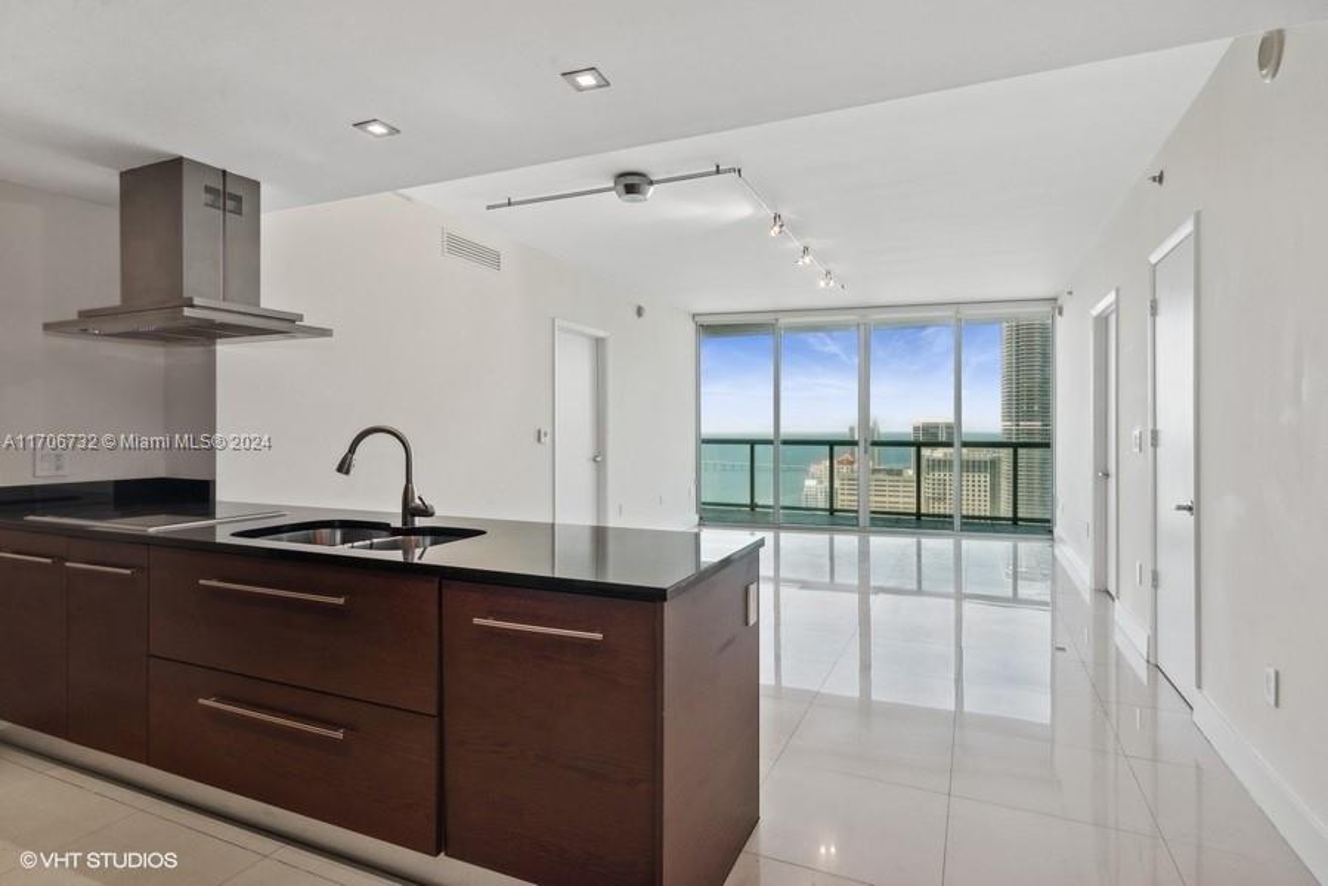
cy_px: 443
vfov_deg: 67.4
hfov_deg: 90.0
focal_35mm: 18
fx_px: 664
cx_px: 664
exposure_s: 1/15
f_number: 8
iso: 200
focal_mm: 18
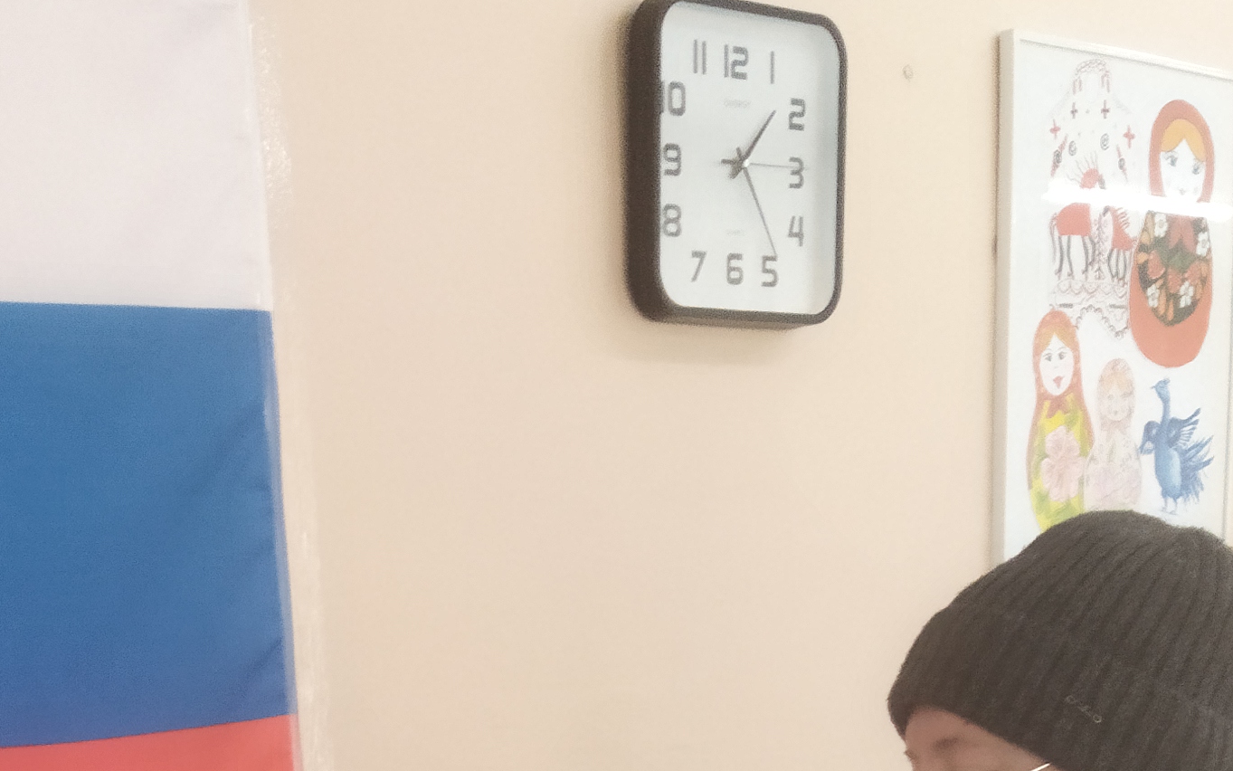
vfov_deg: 13.8
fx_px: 2823
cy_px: 1403
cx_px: 357
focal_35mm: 84
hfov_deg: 24.4
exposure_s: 1/50
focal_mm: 4.71
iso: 447
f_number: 1.79
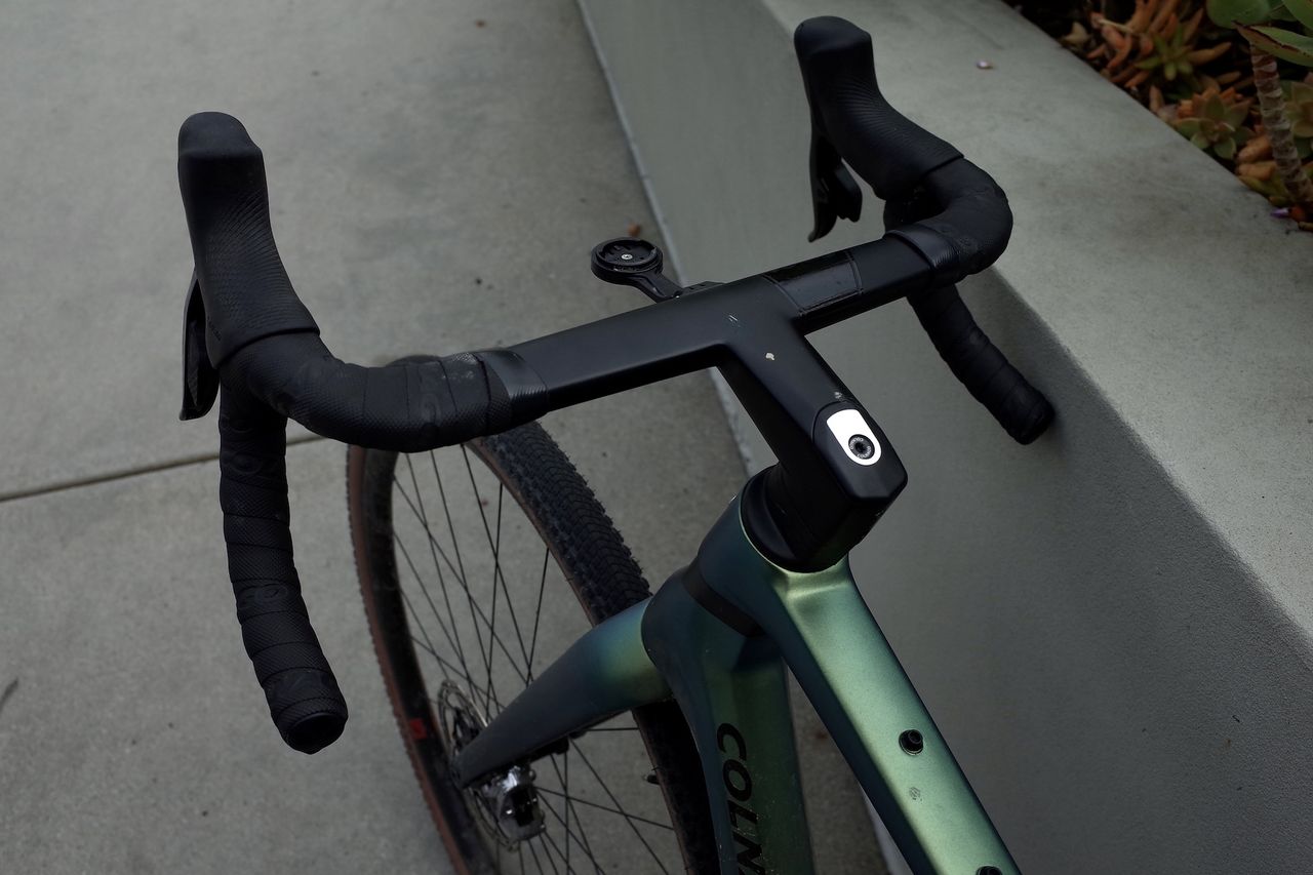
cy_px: 438
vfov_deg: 46.4
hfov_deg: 65.5
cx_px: 656
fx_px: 1021
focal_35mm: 28
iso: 100
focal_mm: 18.3
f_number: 4
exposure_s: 1/1500
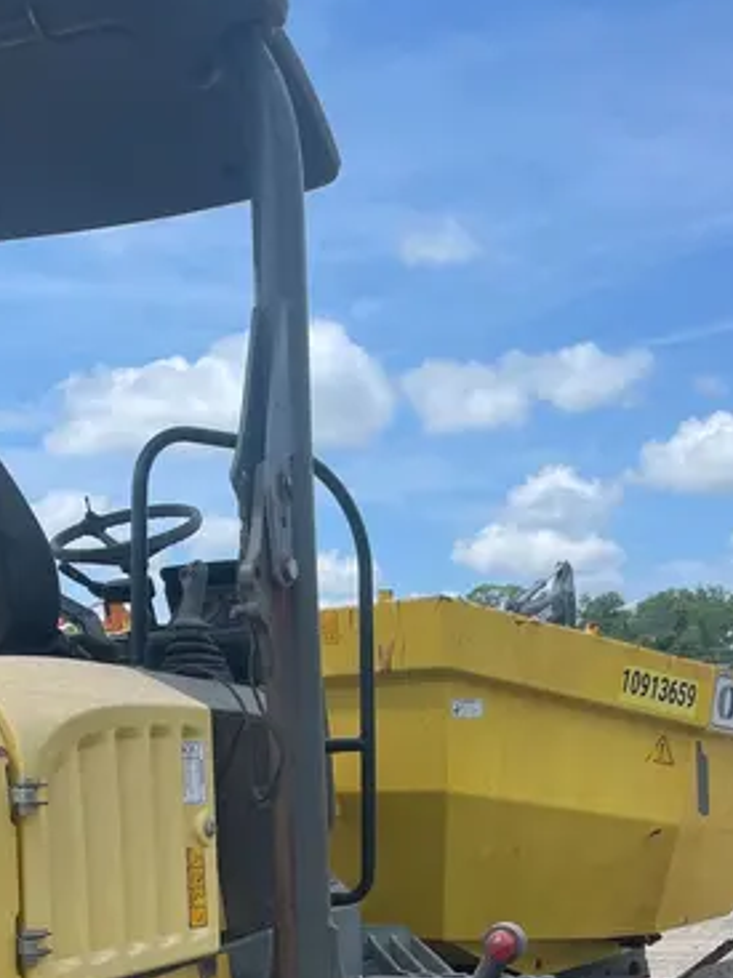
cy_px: 737
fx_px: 1469
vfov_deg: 36.0
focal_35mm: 52
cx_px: 355
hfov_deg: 28.0
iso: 32
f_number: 1.6
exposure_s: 1/3040
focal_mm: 4.2
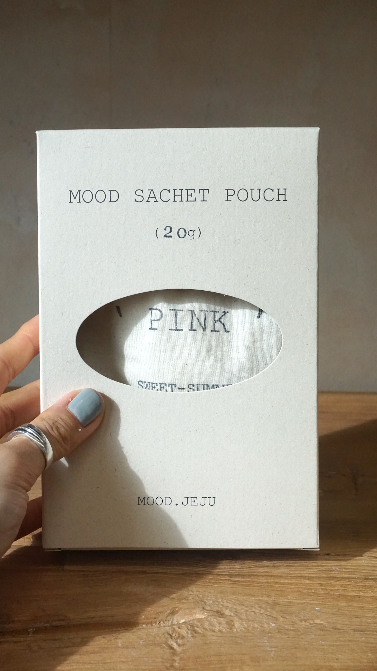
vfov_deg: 40.6
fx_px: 906
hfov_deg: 23.5
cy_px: 332
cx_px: 166
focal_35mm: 51
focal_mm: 32
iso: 2500
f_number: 9
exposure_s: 1/800
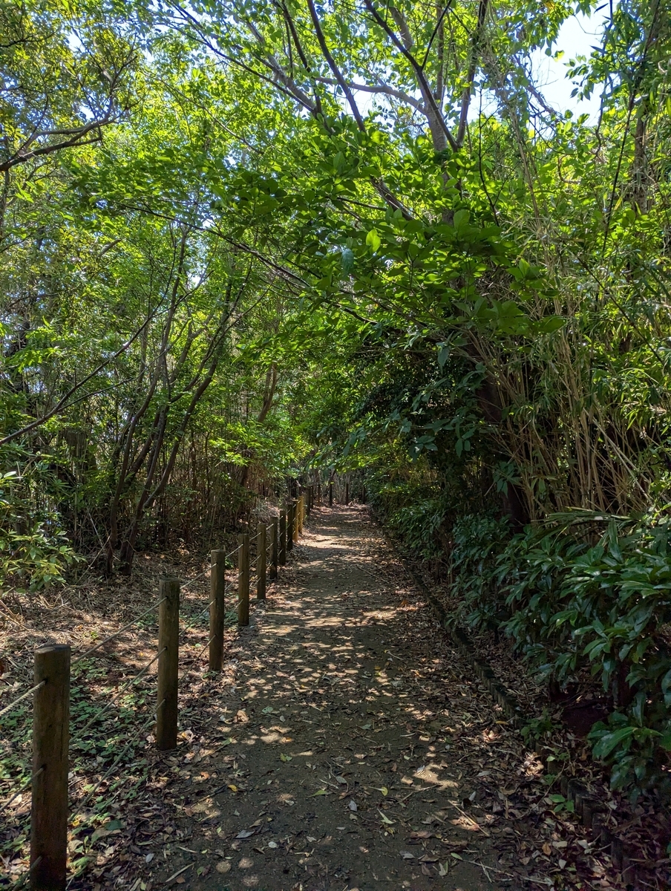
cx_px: 336
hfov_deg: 57.0
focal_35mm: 24
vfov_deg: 71.5
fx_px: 619
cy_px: 446
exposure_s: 1/686
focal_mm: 6.81
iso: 64
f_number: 1.85
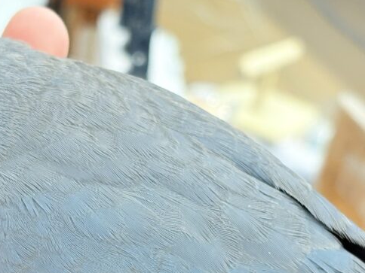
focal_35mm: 129
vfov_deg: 11.4
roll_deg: -9.9
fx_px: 1360
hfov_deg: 15.3
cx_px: 130
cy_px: 271
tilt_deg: -28.0
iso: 125
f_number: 1.6
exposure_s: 1/50
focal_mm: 5.96
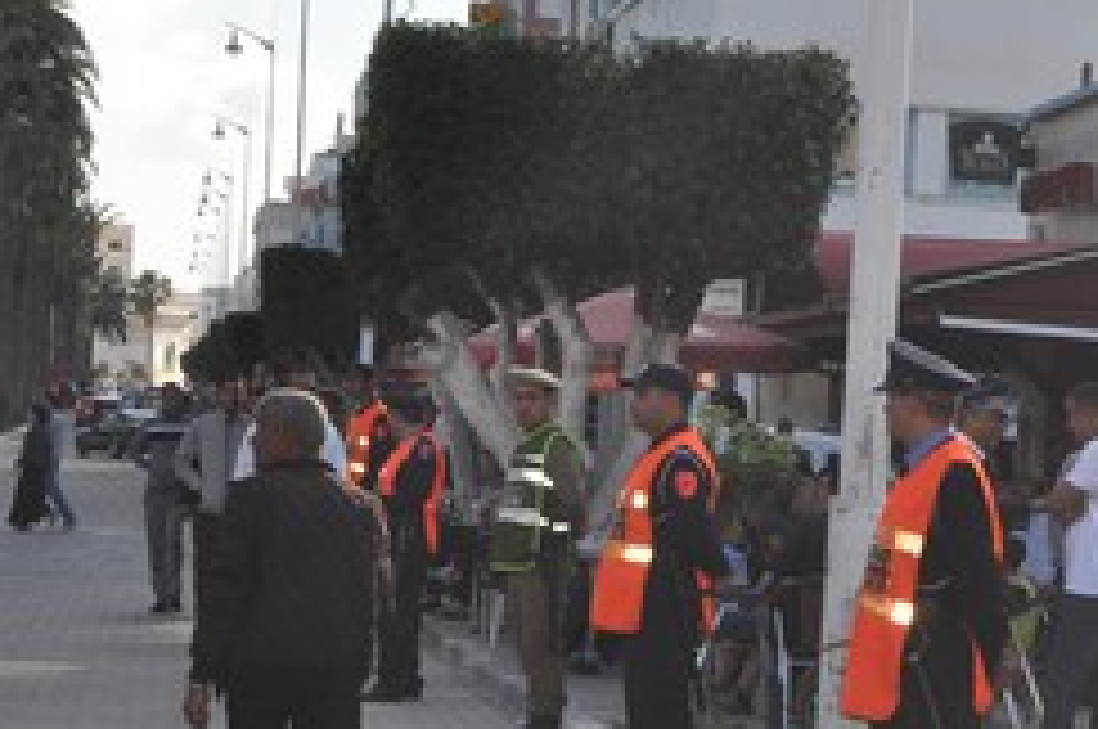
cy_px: 619
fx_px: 4082
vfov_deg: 10.2
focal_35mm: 134
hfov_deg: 15.3
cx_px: 788
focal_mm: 34
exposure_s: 1/200
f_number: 11
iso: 200
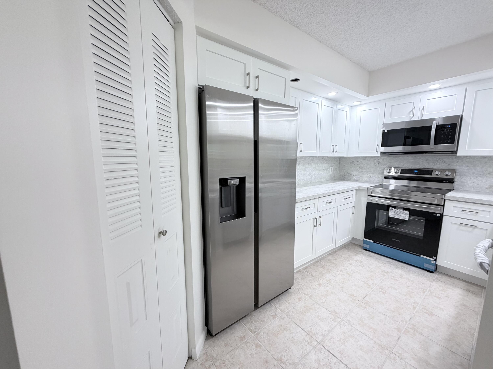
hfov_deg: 102.1
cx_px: 246
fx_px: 199
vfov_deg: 85.7
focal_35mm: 14
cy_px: 184
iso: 250
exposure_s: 1/120
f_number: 2.2
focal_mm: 2.22
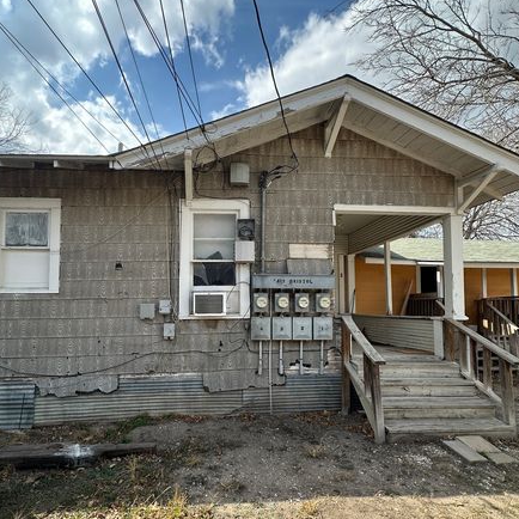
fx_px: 322
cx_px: 233
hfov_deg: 77.5
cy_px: 289
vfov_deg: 77.4
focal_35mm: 19
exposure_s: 1/754
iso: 40
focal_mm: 2.22
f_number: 2.2
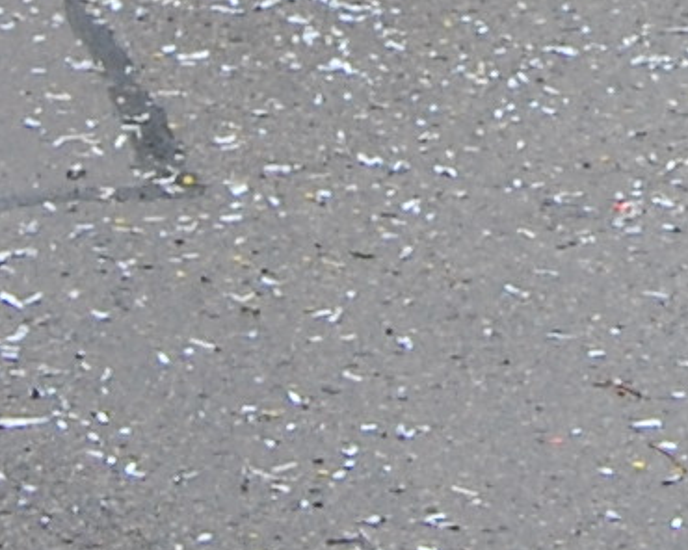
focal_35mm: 297
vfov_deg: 5.1
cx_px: 770
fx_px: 6048
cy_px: -570
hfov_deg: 6.5
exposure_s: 1/125
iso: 320
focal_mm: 26
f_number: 5.6
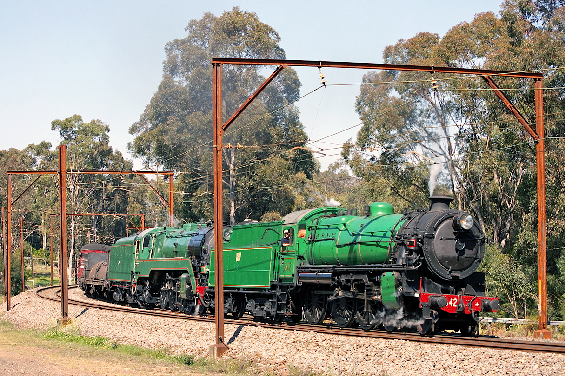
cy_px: 188
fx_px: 1295
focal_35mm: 82
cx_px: 282
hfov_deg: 24.6
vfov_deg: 16.6
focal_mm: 55
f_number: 8
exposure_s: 1/400
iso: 200
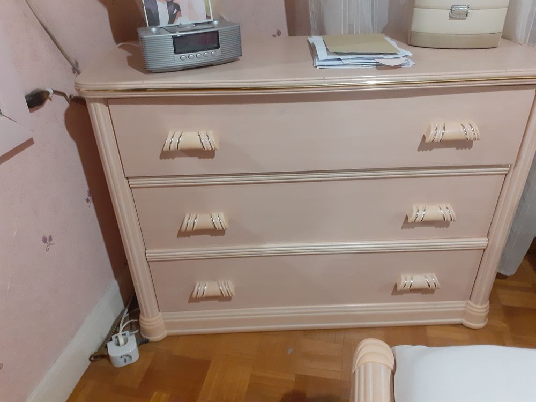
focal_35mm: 27
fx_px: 418
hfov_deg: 65.3
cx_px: 268
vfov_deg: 51.4
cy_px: 201
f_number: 1.9
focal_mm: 3.6
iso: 400
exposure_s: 1/25
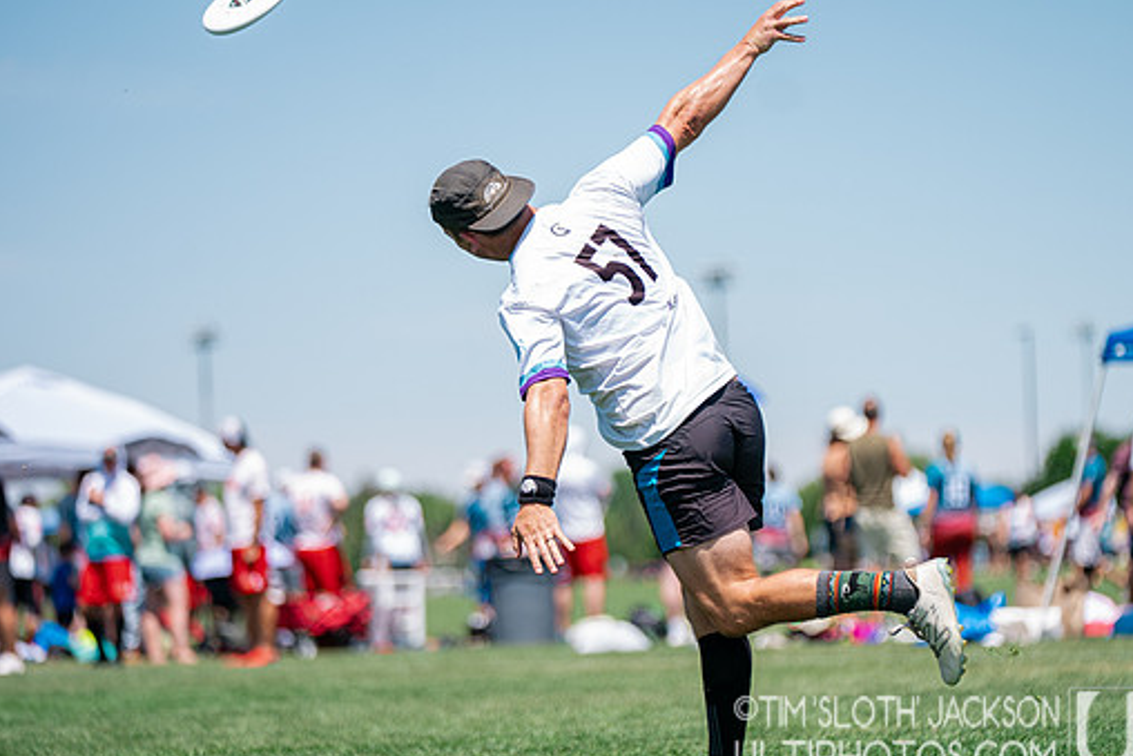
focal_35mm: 200
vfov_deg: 6.9
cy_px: 432
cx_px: 653
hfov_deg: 10.3
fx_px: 6296
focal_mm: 159
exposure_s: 1/2500
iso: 250
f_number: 2.8
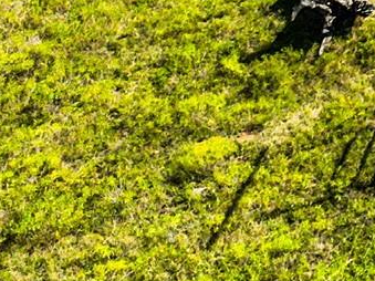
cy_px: -487
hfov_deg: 10.6
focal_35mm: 145
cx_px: 1039
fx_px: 1570
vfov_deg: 8.8
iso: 200
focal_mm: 6.72
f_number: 1.7
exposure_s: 1/5000
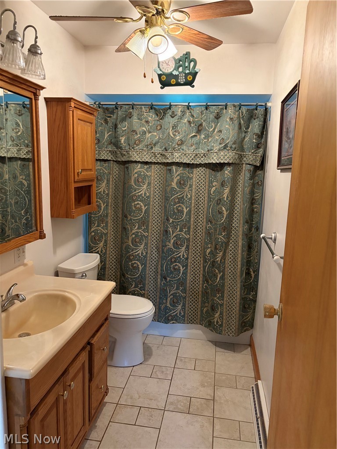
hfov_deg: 53.1
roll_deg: -0.7
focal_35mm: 26
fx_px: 337
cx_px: 168
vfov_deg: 67.3
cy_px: 224
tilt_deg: -9.7
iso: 500
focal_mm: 5.96
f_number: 1.6
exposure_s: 1/60
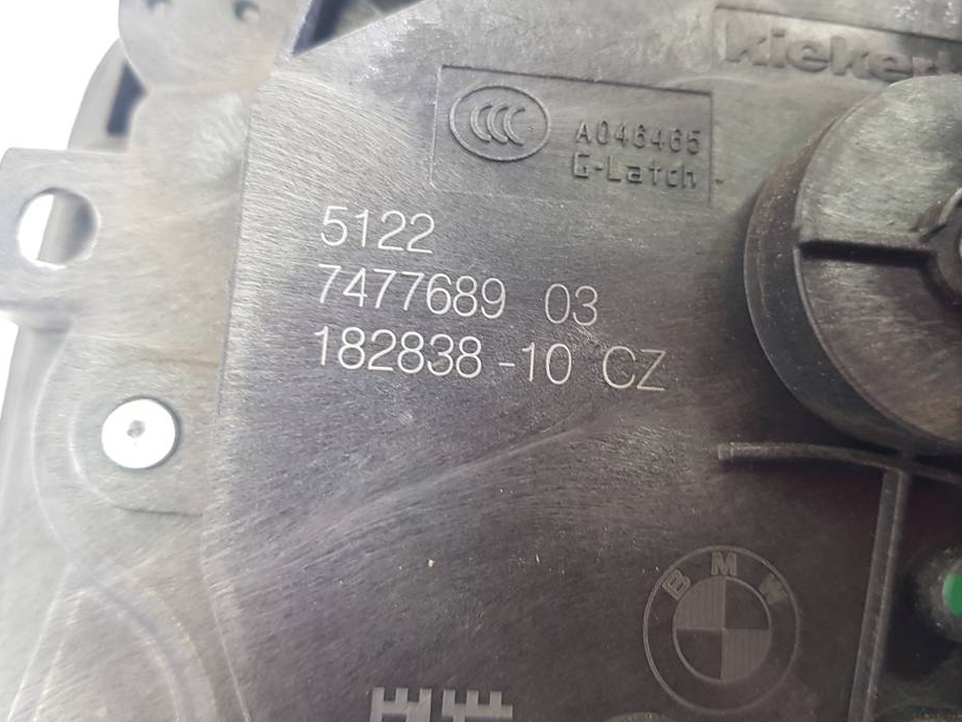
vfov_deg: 48.2
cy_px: 366
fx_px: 806
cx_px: 509
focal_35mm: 29
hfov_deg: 61.6
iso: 160
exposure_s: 1/33
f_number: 1.7
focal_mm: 4.2
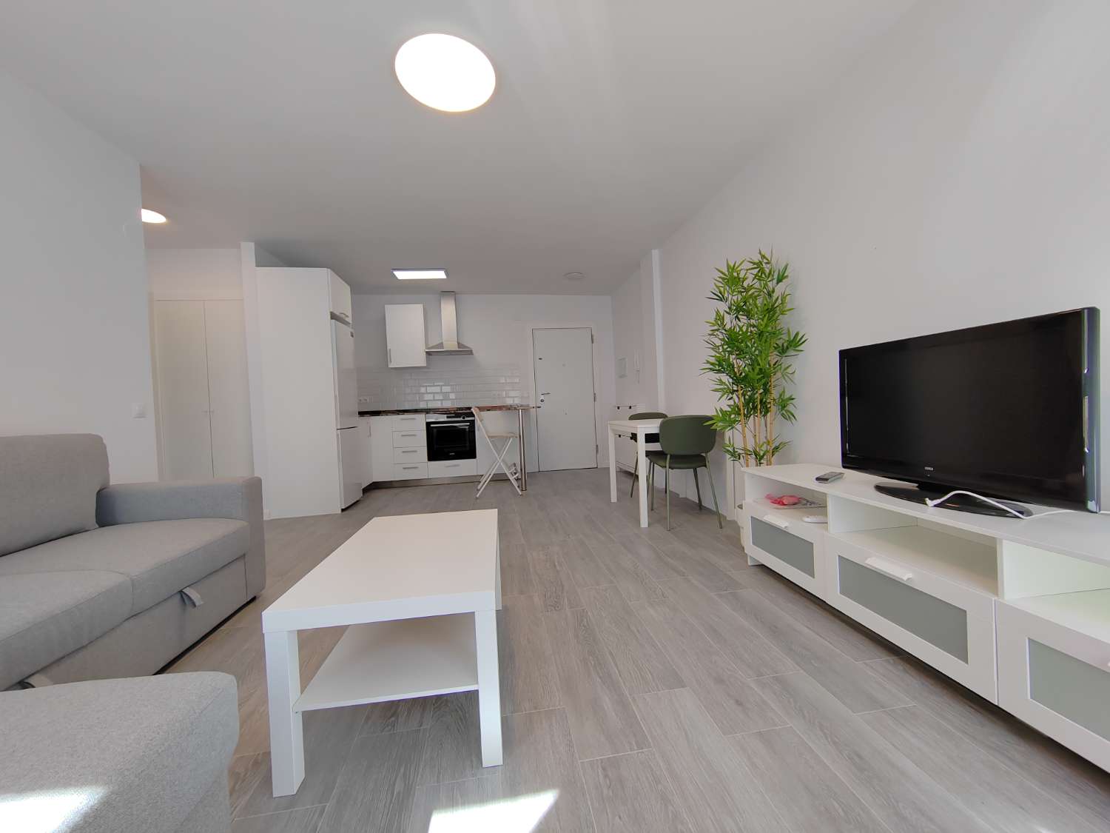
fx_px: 417
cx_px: 555
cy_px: 416
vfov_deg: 89.9
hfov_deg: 106.2
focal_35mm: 13
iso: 160
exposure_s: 1/100
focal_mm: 2.16
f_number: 2.2
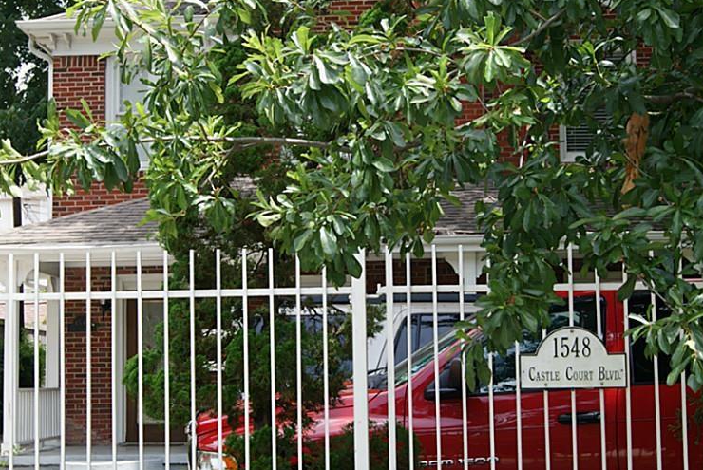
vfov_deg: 18.8
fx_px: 1421
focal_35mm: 73
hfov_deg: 27.8
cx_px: 317
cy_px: 254
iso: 100
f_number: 7.1
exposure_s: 1/60
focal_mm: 35
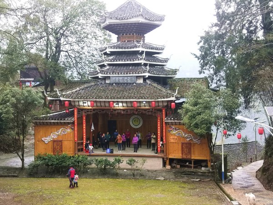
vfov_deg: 27.0
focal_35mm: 54
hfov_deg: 35.5
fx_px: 426
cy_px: 102
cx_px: 136
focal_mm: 3.95
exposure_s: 1/90
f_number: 1.8
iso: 80
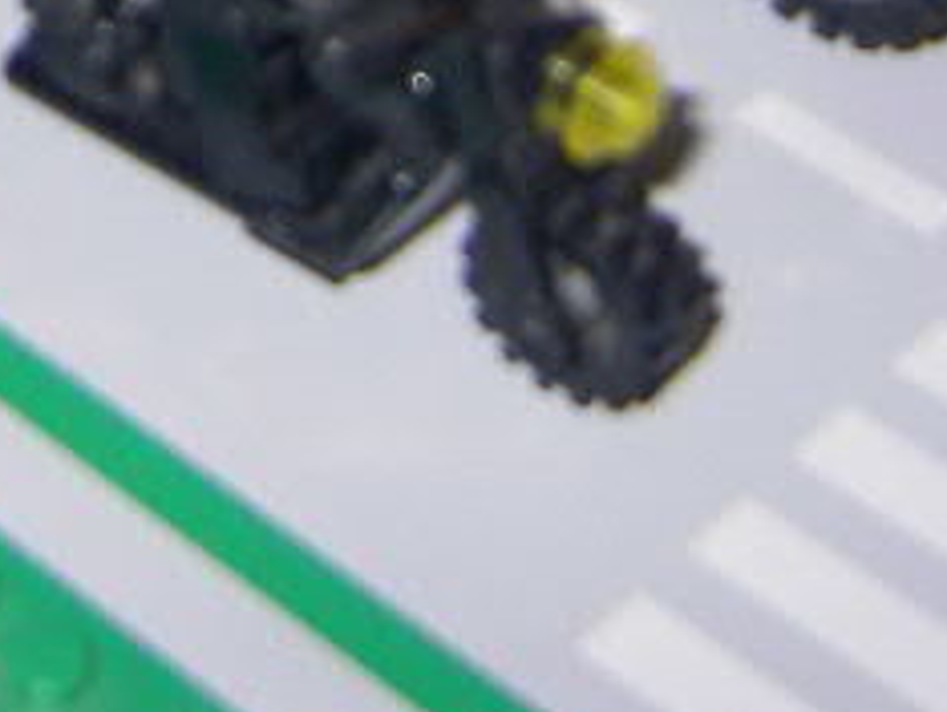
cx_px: 24
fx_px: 3971
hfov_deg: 13.4
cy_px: -720
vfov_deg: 9.6
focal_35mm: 145
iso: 100
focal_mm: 5.6
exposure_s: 1/60
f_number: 2.8
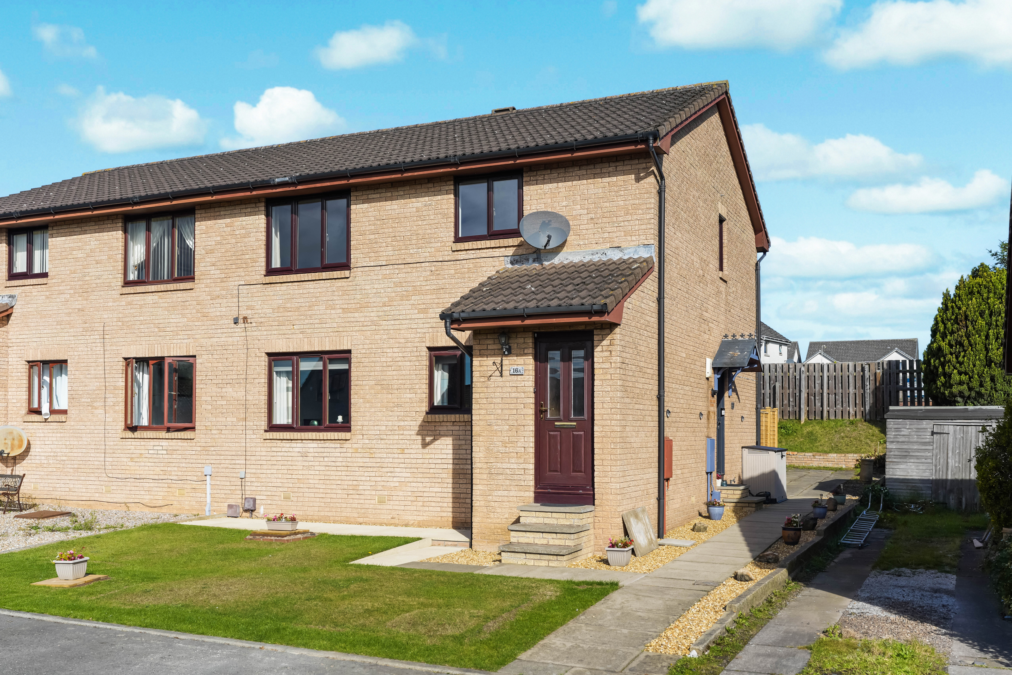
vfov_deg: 39.4
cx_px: 506
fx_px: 942
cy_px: 338
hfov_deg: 56.5
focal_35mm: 34
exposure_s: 1/250
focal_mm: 33.5
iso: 100
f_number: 5.6
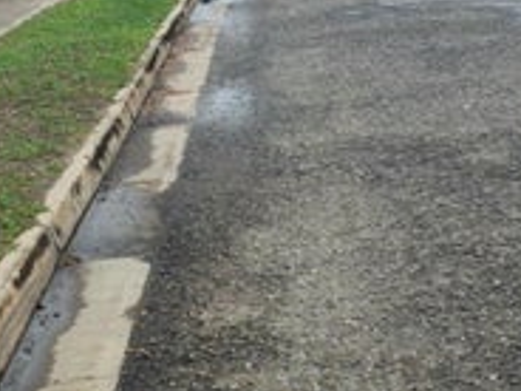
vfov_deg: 16.5
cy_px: -230
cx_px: 280
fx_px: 1204
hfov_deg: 24.4
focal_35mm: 80
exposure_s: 1/1920
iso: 12
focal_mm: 6.4
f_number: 1.8
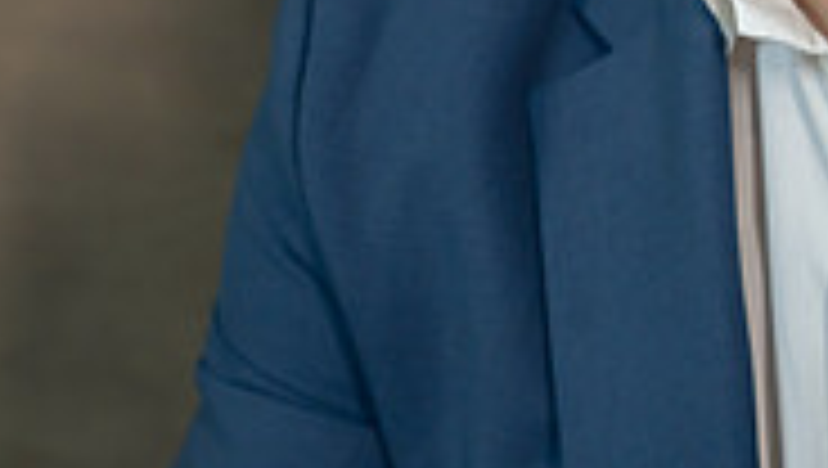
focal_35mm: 274
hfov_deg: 7.9
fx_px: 6023
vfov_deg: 4.4
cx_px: 657
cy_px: -317
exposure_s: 1/100
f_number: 5
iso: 250
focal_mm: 83
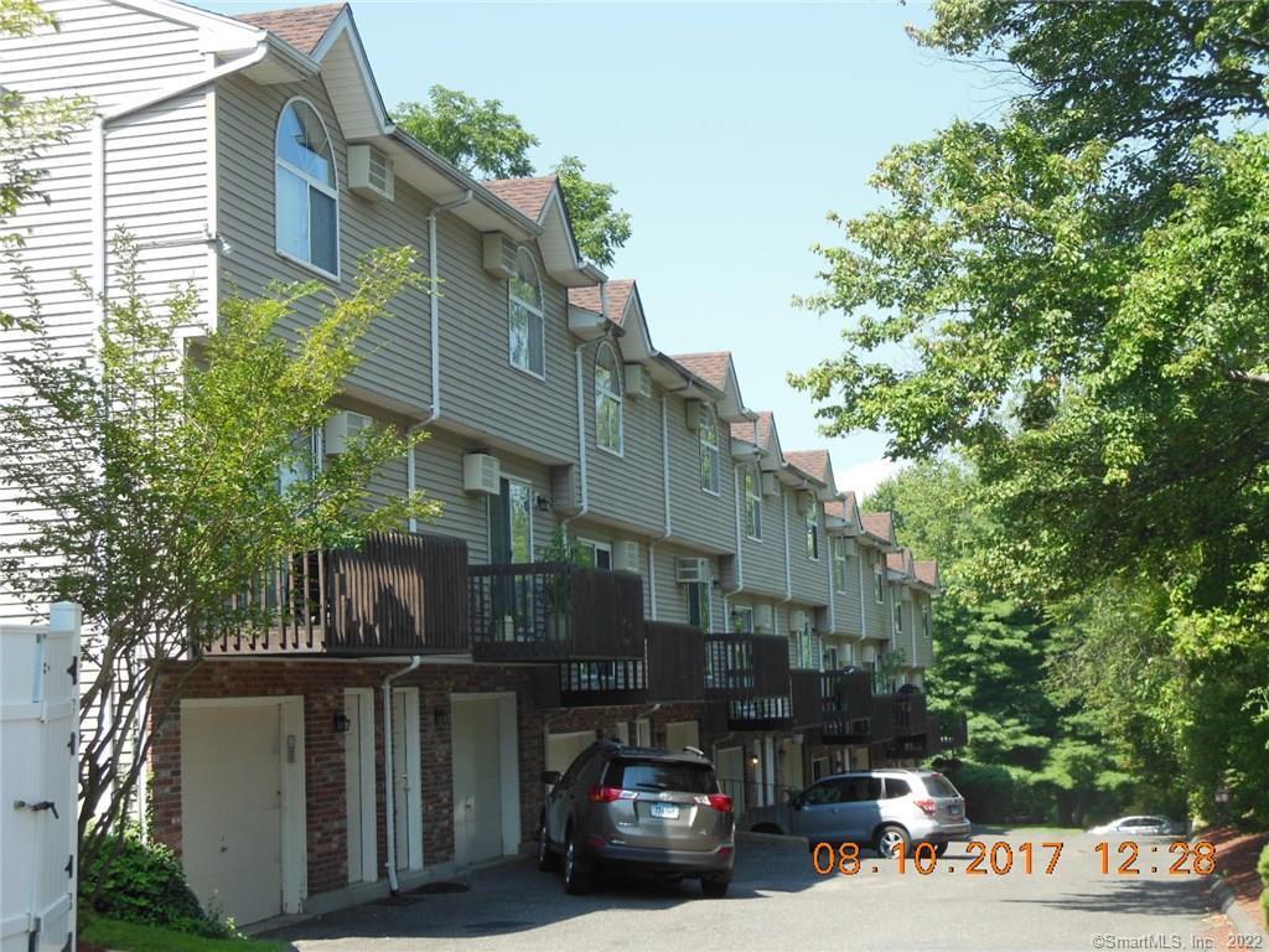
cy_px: 476
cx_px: 634
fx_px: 2090
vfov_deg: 25.7
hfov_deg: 33.8
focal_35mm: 57
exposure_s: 1/320
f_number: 4.1
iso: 125
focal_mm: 10.2
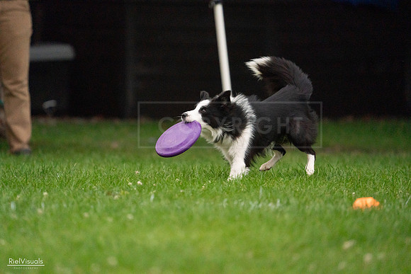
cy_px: 137
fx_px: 6851
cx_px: 206
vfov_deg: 2.3
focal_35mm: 600
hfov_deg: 3.4
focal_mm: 600
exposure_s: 1/1600
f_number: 6.3
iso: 6400
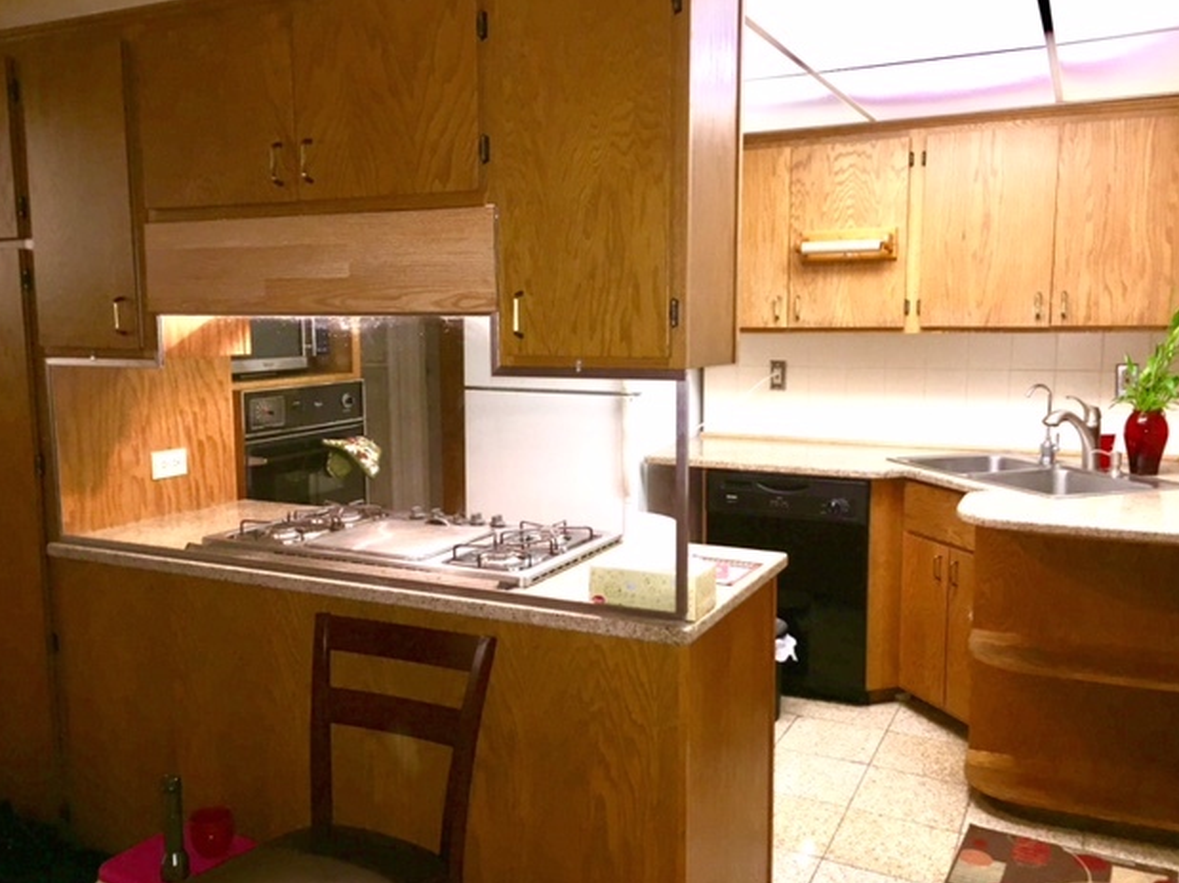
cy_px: 438
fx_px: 1022
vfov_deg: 46.8
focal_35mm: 30
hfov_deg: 60.0
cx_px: 579
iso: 64
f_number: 2.2
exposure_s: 1/30
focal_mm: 4.15
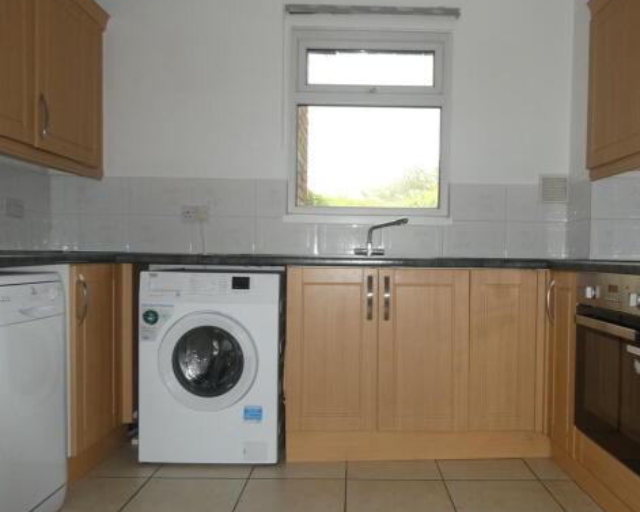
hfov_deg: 60.2
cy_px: 278
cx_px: 363
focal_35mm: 29
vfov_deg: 49.9
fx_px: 549
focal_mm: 4.3
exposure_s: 1/60
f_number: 3.3
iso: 125
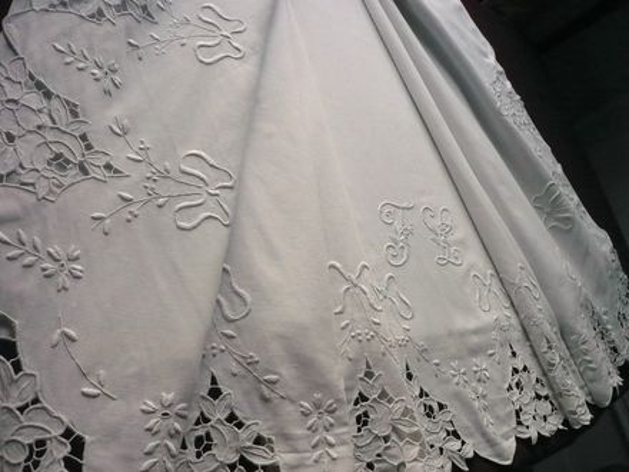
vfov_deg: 40.7
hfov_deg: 52.6
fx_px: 636
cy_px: 236
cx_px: 314
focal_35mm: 35
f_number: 2.8
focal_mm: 5.8
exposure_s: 1/640
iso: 400
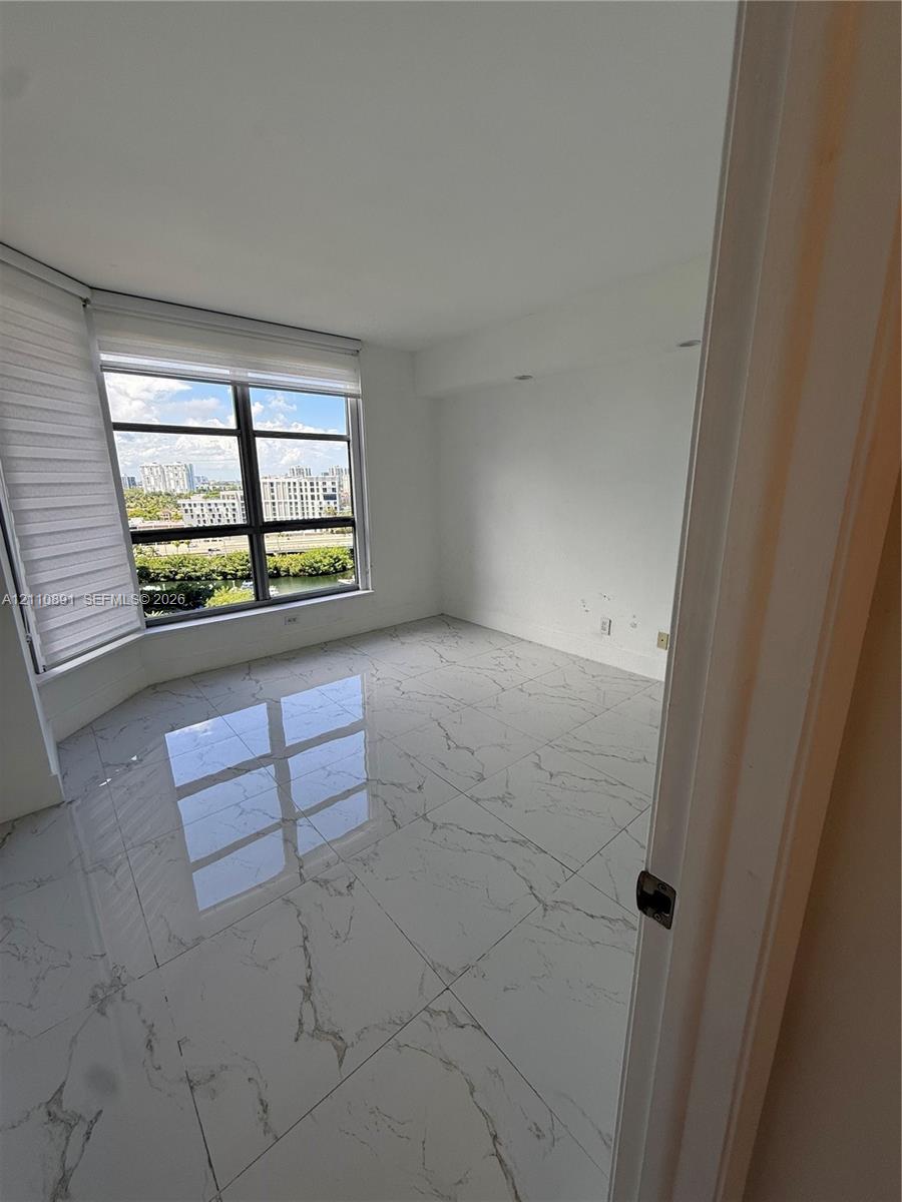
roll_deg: +0.2
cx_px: 451
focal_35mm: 14
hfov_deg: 85.7
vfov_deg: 102.1
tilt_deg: -12.3
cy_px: 601
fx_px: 486
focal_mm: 2.22
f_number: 2.2
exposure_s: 1/326
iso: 64
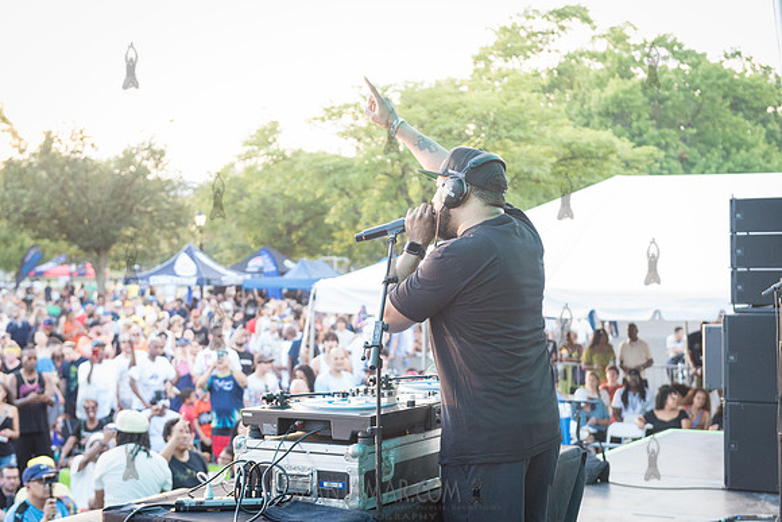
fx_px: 1347
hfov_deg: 32.4
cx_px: 391
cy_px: 261
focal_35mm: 62
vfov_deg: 21.9
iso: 2000
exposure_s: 1/320
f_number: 4
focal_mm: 62
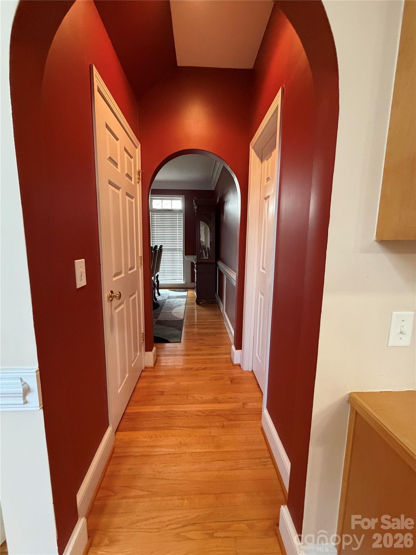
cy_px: 278
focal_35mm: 14
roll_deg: -1.3
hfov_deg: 85.7
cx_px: 208
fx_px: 224
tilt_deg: -9.1
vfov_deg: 102.1
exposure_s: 1/60
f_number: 2.2
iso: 500
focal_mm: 2.22
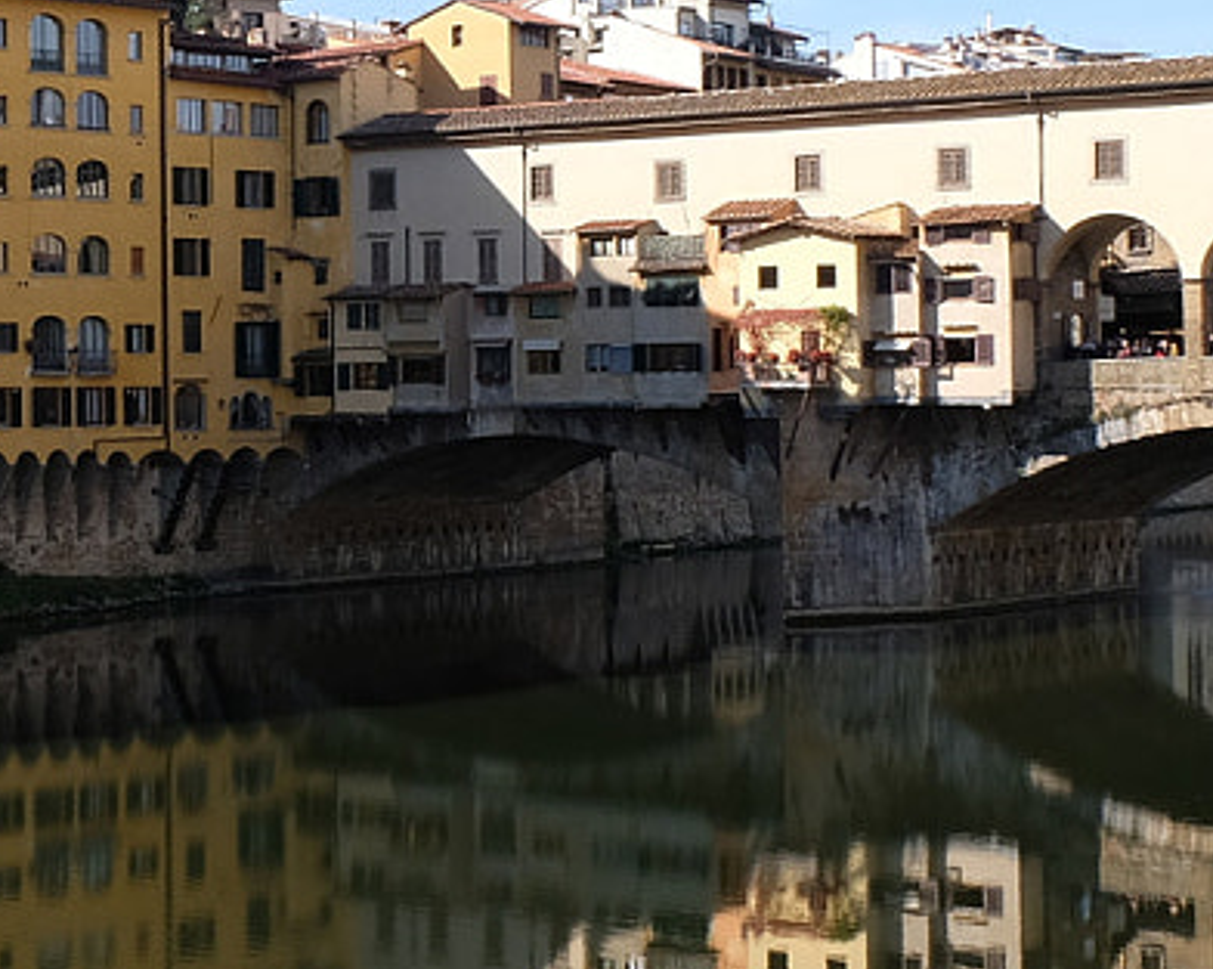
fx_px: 3300
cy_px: 238
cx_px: 77
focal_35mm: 92
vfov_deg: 16.6
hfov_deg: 20.3
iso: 200
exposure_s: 1/125
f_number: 11
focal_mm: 16
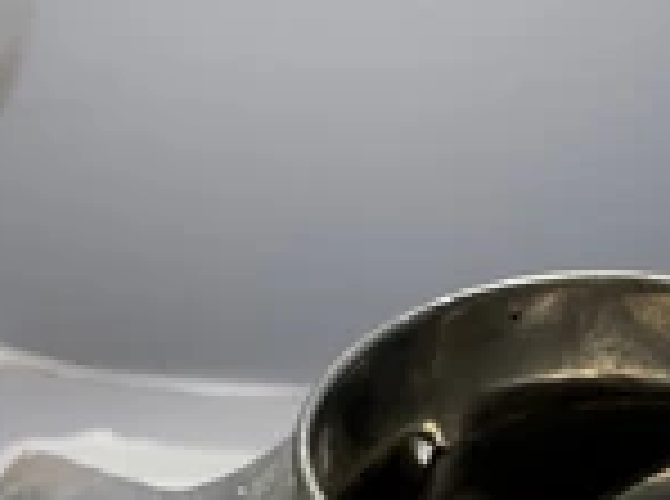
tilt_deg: -16.0
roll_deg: -2.1
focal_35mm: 70
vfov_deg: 19.7
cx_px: 508
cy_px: 604
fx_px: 1352
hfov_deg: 27.4
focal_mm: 4.25
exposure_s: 1/121
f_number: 1.8
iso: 64
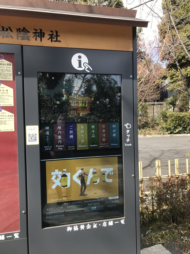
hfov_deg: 49.7
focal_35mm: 28
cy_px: 127
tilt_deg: -0.8
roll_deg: +2.2
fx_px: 205
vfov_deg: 63.4
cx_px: 95
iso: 20
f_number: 1.8
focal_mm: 3.99
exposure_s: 1/610
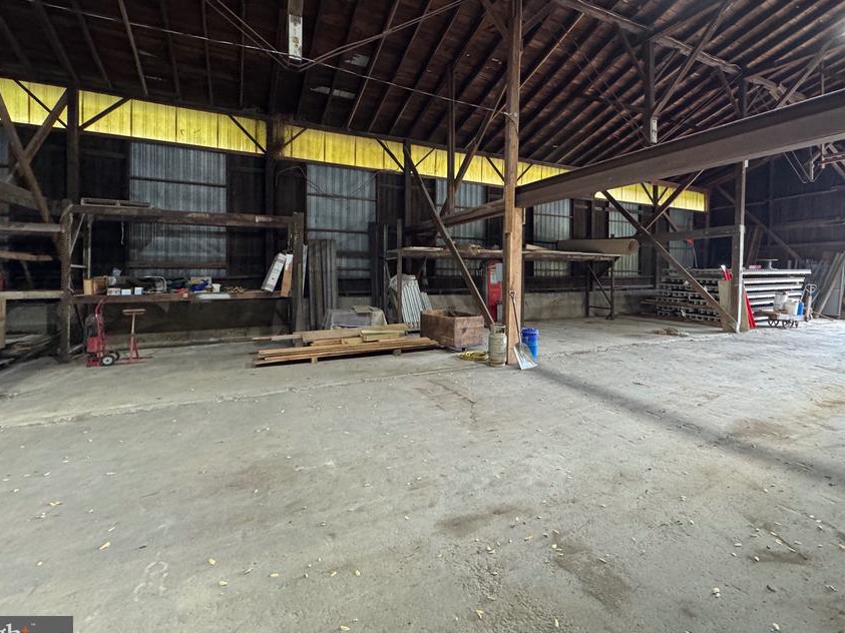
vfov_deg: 74.3
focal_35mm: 17
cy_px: 272
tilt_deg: +0.1
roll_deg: +0.2
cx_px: 461
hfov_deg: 90.8
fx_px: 415
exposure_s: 1/60
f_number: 2.2
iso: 640
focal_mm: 2.22
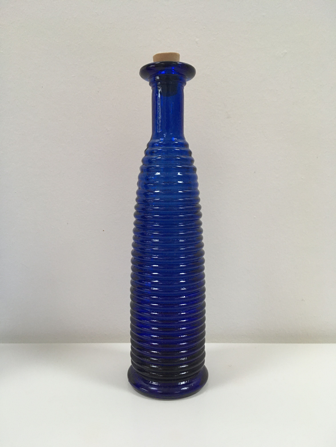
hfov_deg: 48.2
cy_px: 224
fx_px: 375
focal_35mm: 29
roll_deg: +0.9
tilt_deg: -6.2
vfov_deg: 61.7
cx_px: 168
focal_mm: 4.15
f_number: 2.2
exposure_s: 1/33
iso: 160
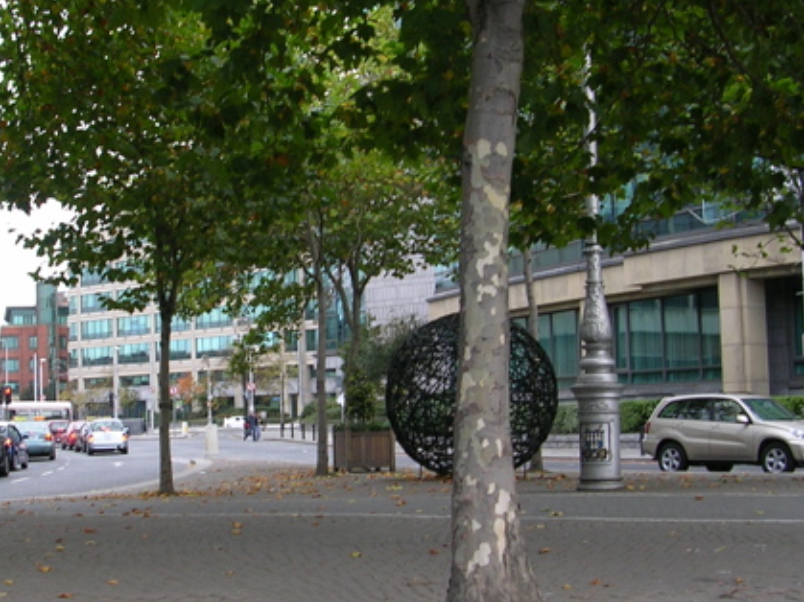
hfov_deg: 33.0
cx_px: 288
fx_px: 1347
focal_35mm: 58
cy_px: 314
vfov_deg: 25.2
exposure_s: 1/124
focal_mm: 5.8
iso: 50
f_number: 2.8
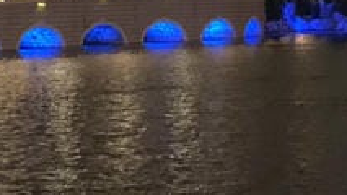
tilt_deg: +10.8
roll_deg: +1.3
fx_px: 1583
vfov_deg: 6.6
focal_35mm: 172
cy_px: -307
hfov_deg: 12.5
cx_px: 212
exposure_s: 1/4
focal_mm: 3.99
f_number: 1.8
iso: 125
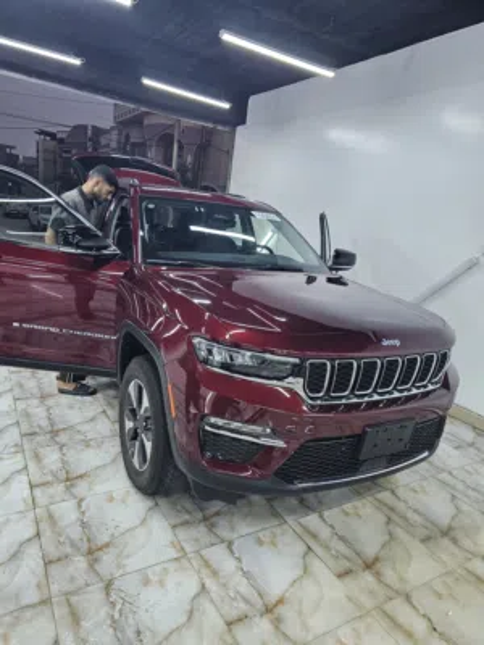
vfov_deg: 73.9
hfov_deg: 58.9
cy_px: 322
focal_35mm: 23
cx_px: 242
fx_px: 429
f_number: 1.7
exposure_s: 1/120
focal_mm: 6.3
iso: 200
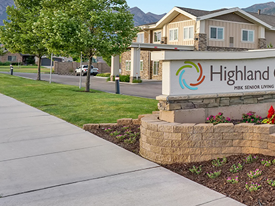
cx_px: 336
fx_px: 342
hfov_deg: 34.4
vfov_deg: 33.2
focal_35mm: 43
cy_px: 63
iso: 400
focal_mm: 18
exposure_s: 1/500
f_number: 6.3
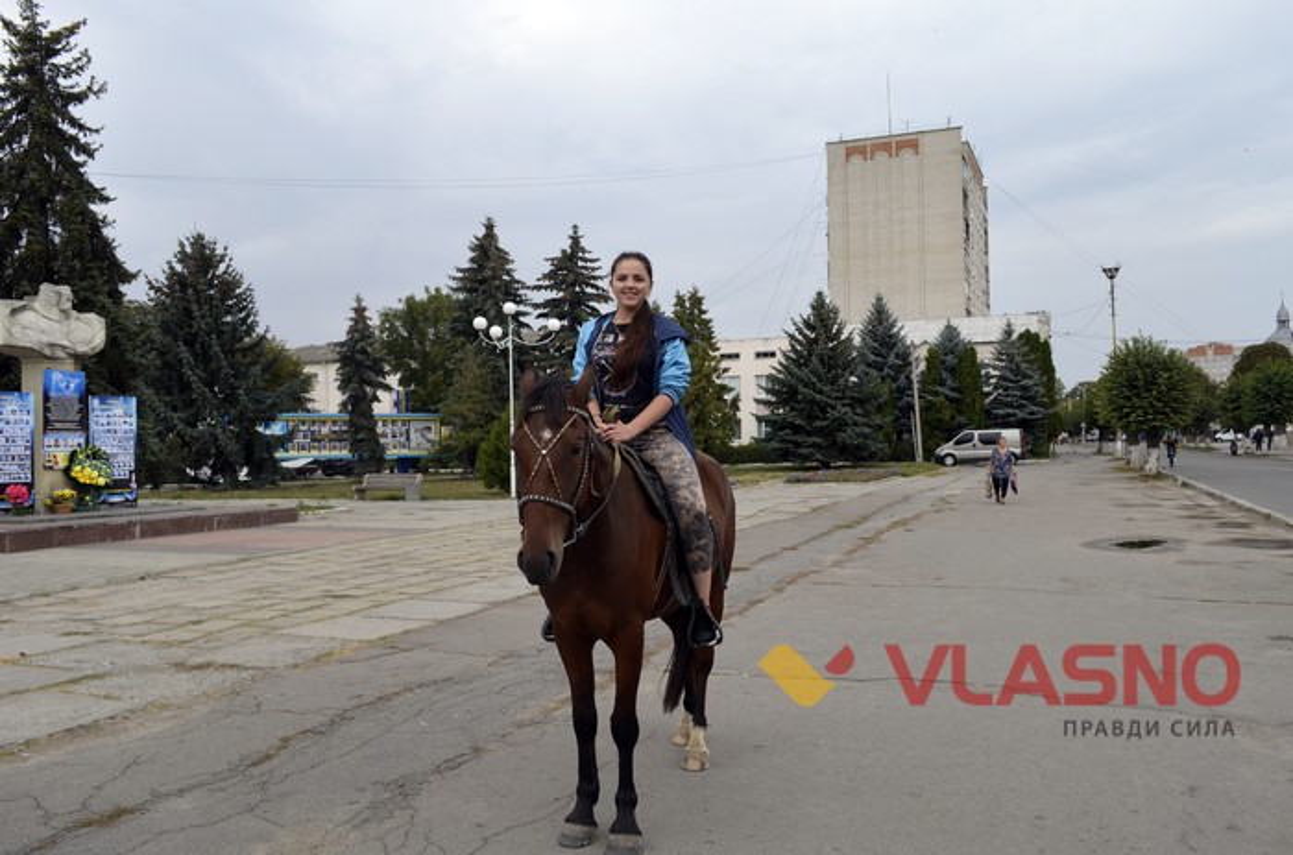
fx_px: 1075
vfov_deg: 43.4
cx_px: 646
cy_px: 428
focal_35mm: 30
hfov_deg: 62.1
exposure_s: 1/250
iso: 140
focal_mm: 20
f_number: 8
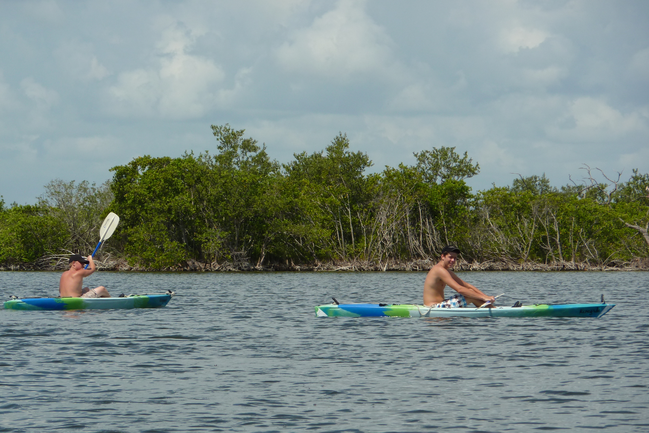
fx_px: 3966
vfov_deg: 6.2
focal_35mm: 220
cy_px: 249
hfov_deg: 9.4
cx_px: 308
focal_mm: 32.1
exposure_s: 1/640
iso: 80
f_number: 5.6
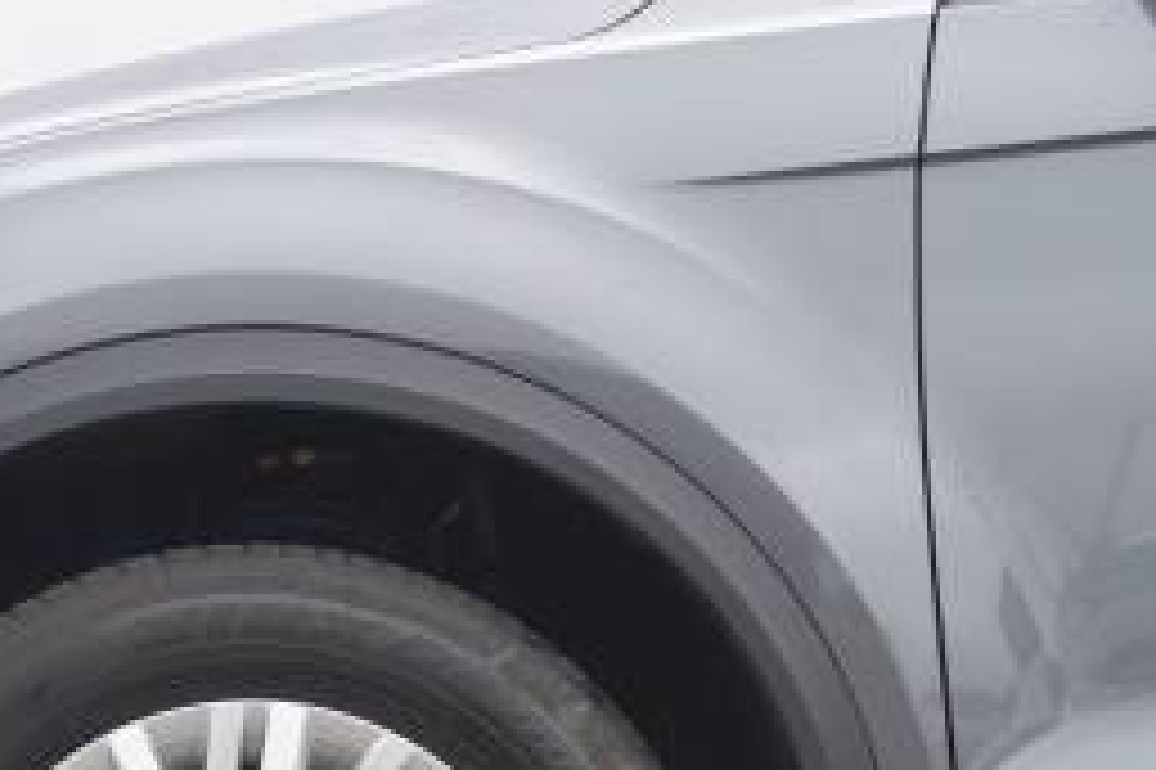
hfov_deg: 16.0
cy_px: 842
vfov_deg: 10.7
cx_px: 243
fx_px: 4075
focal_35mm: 127
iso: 160
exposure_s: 1/160
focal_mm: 34
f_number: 5
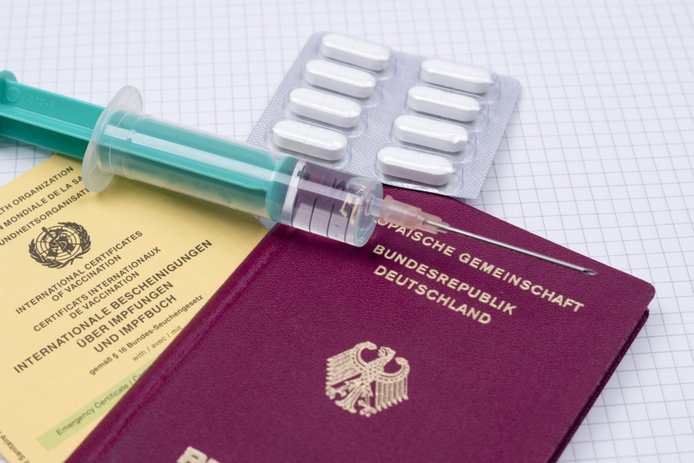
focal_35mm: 75
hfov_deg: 27.0
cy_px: 232
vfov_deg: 18.2
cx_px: 347
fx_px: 1446
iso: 100
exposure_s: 1/100
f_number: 6.3
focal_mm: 50
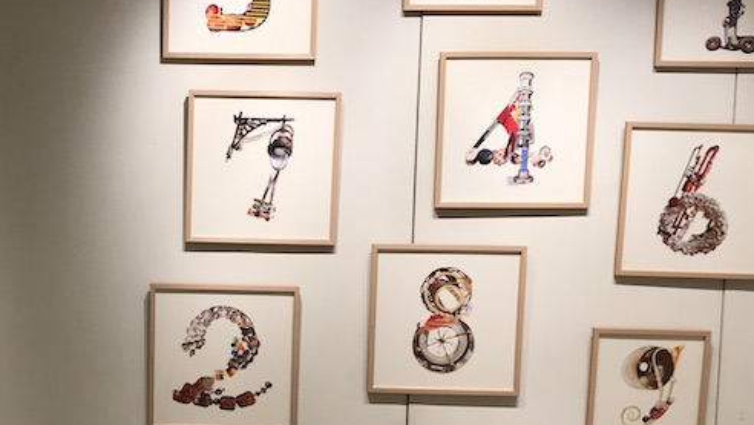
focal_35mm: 62
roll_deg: -1.4
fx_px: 1240
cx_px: 202
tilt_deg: -4.6
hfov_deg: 33.3
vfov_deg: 19.4
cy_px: 282
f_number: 1.8
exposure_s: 1/100
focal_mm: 3.99
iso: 32
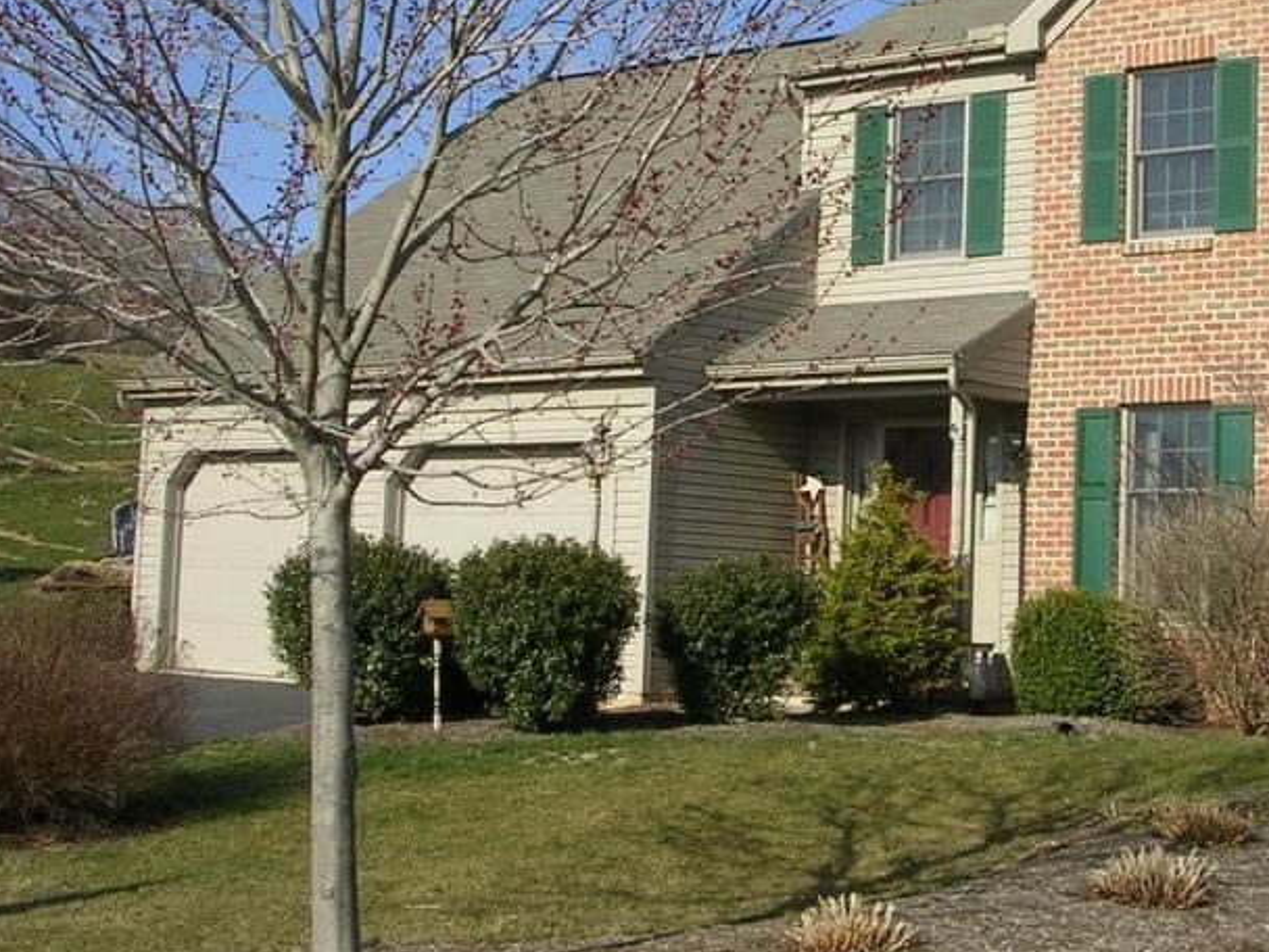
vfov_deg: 22.8
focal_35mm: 64
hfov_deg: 29.8
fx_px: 2346
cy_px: 290
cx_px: 952
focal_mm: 5.8
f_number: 5.6
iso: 50
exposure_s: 1/375
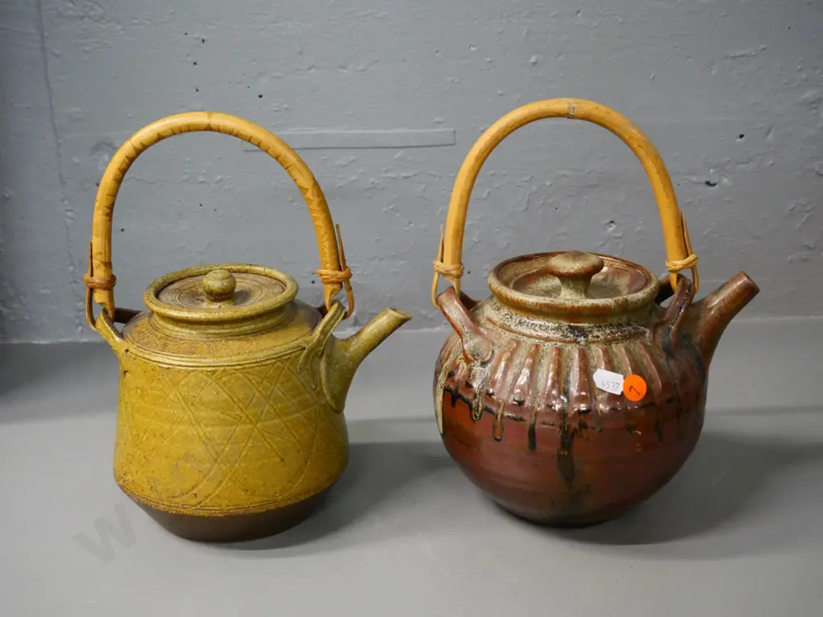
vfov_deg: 31.5
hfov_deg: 41.2
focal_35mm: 46
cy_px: 308
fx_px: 1094
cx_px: 412
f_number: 5.6
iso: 3200
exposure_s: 1/80
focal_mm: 23
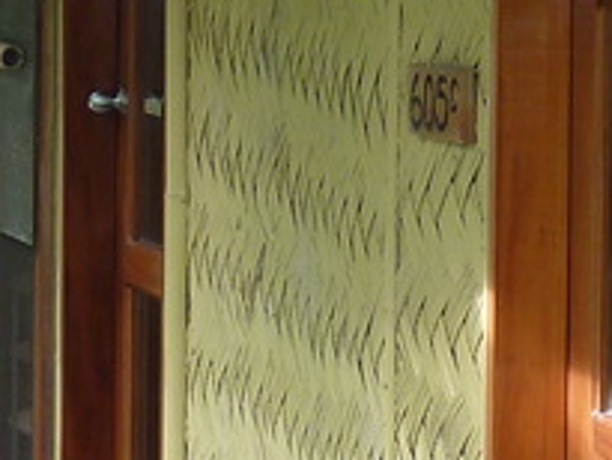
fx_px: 4139
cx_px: 346
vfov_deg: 6.4
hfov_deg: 8.5
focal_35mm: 234
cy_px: 128
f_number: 3.6
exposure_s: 1/30
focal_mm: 6.5
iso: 100
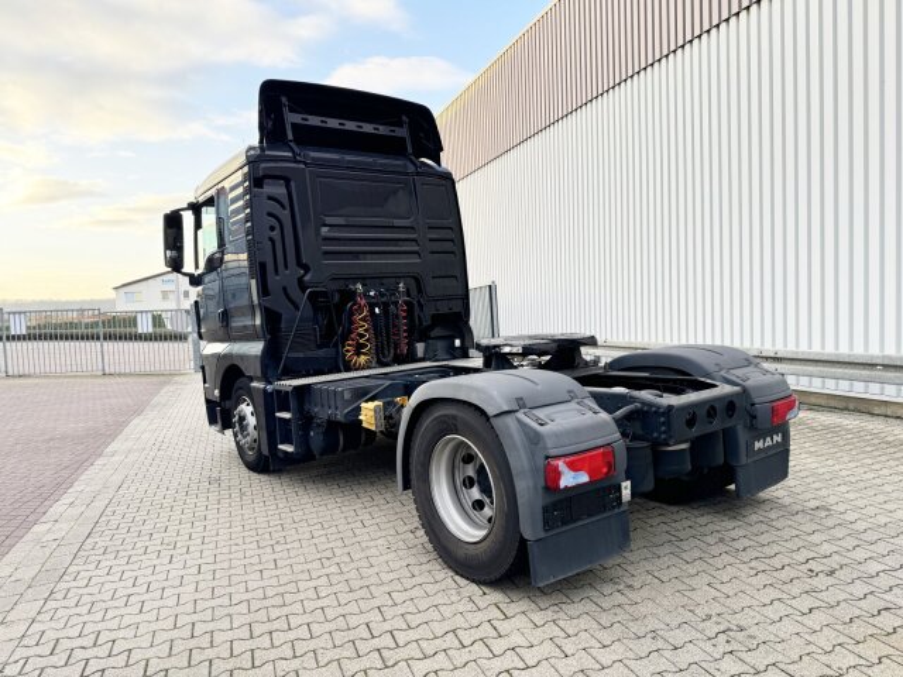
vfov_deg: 56.8
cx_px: 452
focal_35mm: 24
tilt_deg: -4.4
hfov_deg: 71.6
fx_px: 626
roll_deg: +1.2
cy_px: 338
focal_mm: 6.76
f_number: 1.78
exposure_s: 1/340
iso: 80
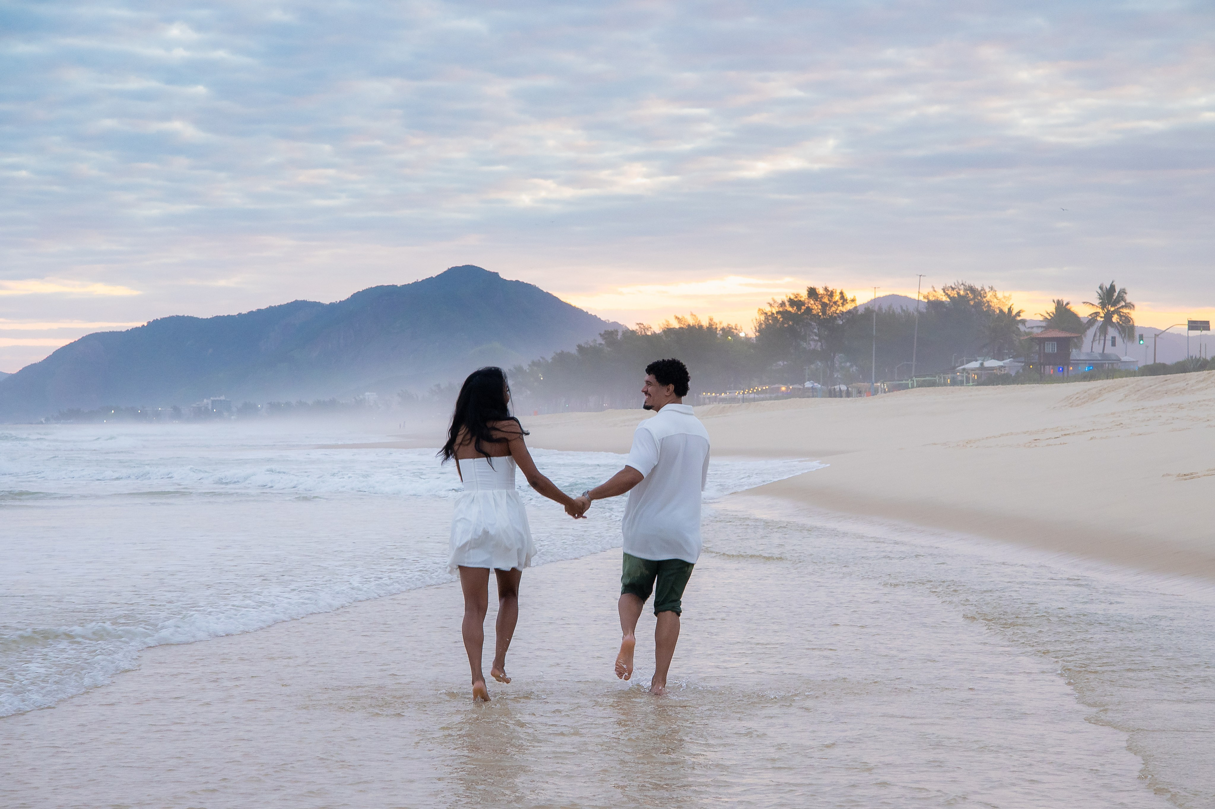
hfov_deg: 23.9
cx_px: 615
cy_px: 410
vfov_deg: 16.0
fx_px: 2869
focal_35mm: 85
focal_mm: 56
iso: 800
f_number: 6.3
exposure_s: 1/100
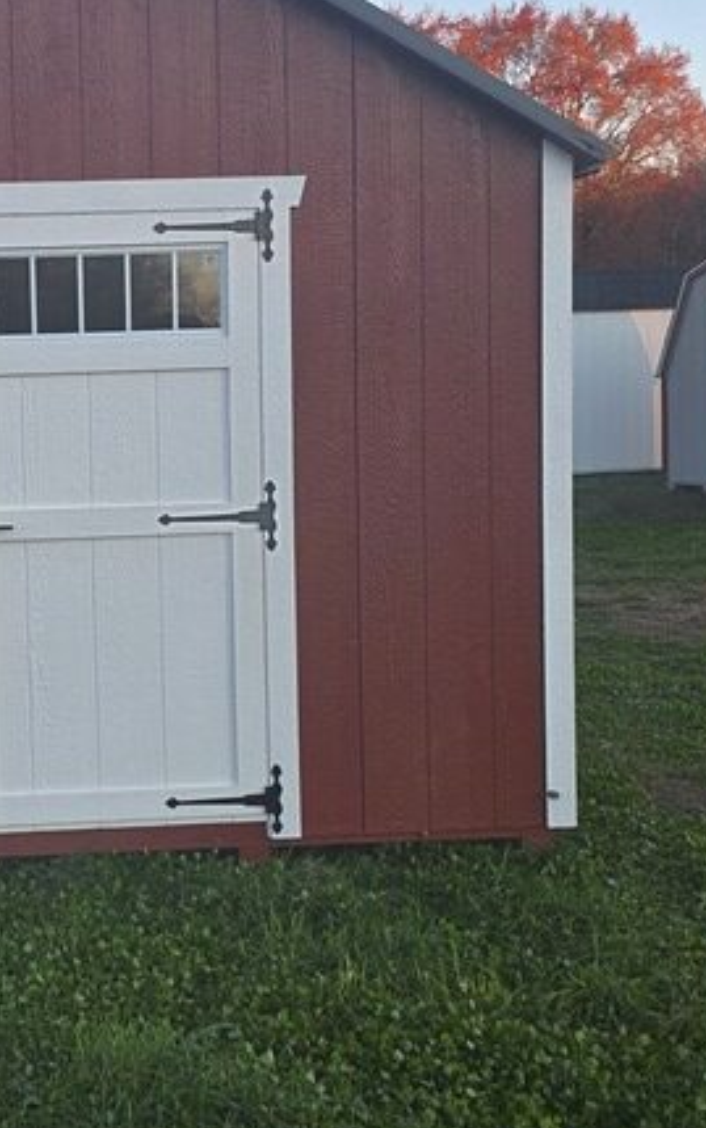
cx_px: -13
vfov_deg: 35.1
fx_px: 1784
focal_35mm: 58
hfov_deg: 21.5
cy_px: 496
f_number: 1.7
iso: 32
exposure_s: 1/180
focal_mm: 6.3
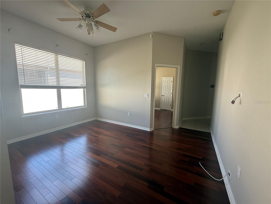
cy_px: 102
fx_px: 110
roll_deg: +1.0
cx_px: 136
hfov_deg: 102.1
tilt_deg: -6.3
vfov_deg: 85.7
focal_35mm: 14
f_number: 2.2
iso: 64
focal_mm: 2.22
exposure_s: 1/99
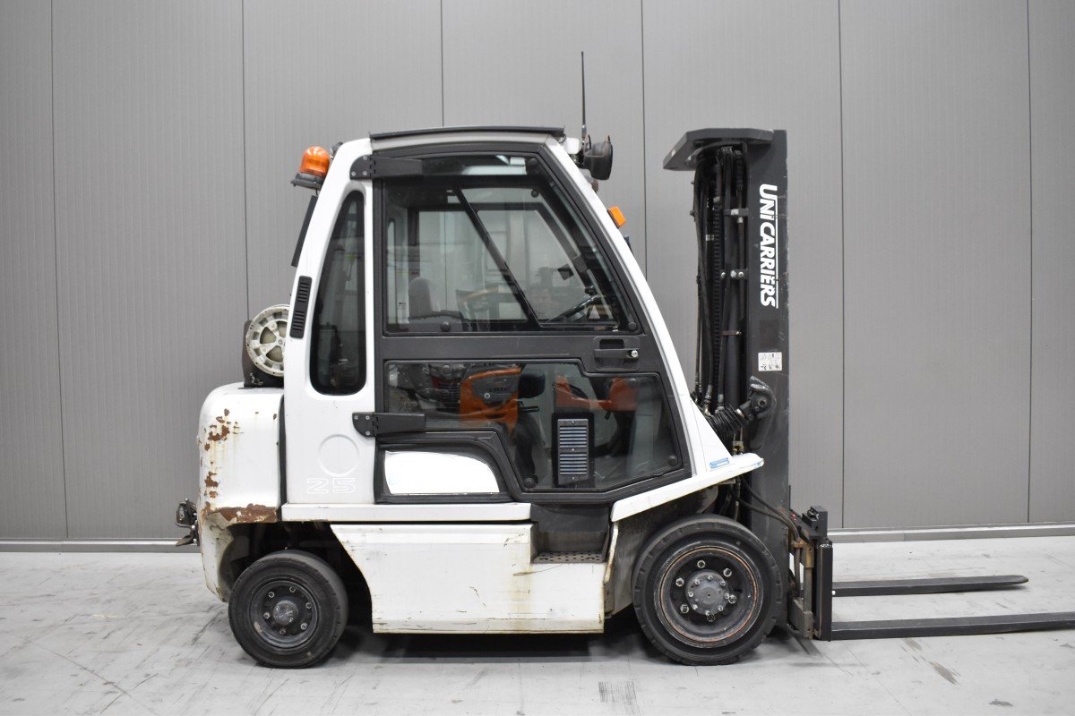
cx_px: 538
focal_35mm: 30
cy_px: 358
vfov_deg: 43.6
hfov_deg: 61.9
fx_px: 896
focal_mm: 20
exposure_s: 1/40
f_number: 4.5
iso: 1600
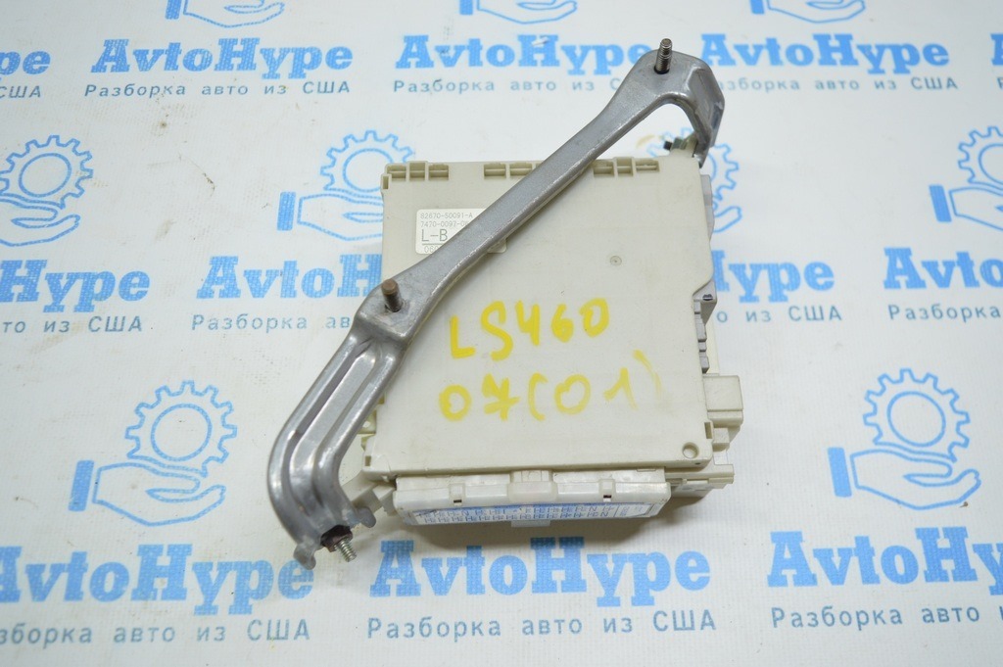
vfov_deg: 41.6
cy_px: 334
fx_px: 877
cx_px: 502
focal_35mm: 32
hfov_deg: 59.5
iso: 400
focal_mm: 21
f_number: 3.8
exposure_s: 1/60
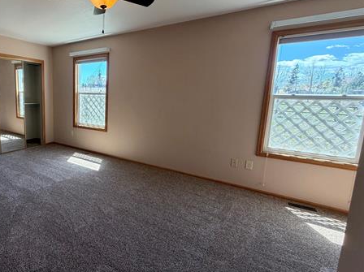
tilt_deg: -8.2
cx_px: 105
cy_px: 125
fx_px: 210
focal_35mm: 20
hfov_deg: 77.5
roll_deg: -0.9
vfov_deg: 65.8
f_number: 2.2
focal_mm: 2.22
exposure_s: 1/120
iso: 160
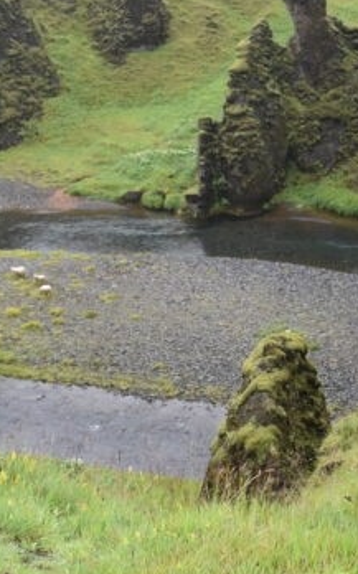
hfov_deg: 15.3
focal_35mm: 81
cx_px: 470
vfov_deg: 25.5
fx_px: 1267
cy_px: 283
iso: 400
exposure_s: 1/100
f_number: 5
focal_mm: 18
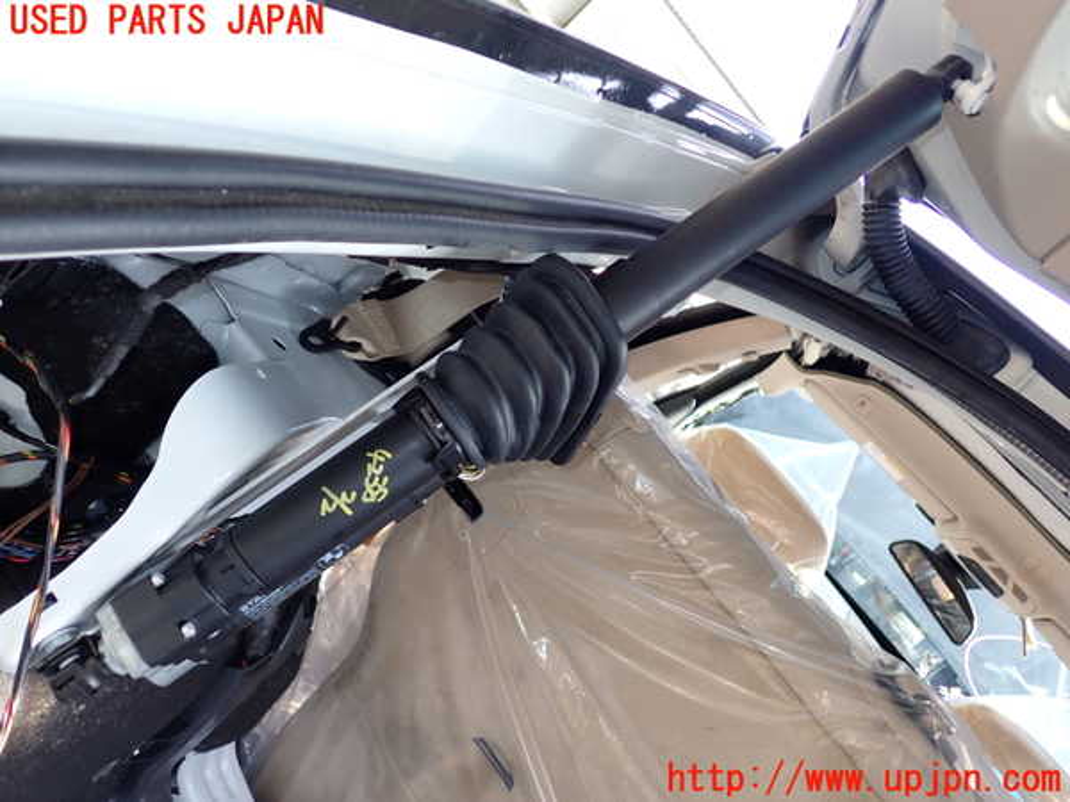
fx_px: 927
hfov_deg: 60.0
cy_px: 401
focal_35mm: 30
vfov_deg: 46.8
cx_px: 535
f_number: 2.3
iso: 125
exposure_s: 1/125
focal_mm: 5.4
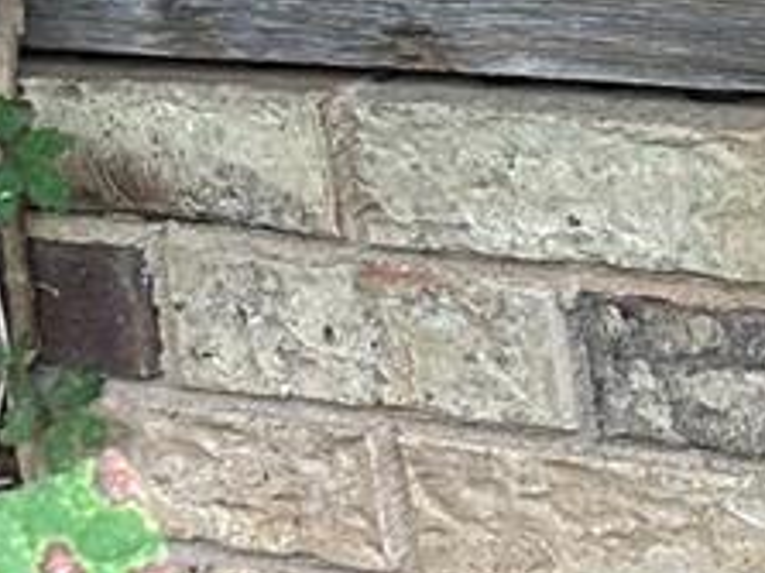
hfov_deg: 9.7
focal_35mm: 179
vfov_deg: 8.2
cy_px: -38
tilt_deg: -18.1
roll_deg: +3.7
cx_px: 1842
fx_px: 3954
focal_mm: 5.7
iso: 125
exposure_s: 1/89
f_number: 1.5
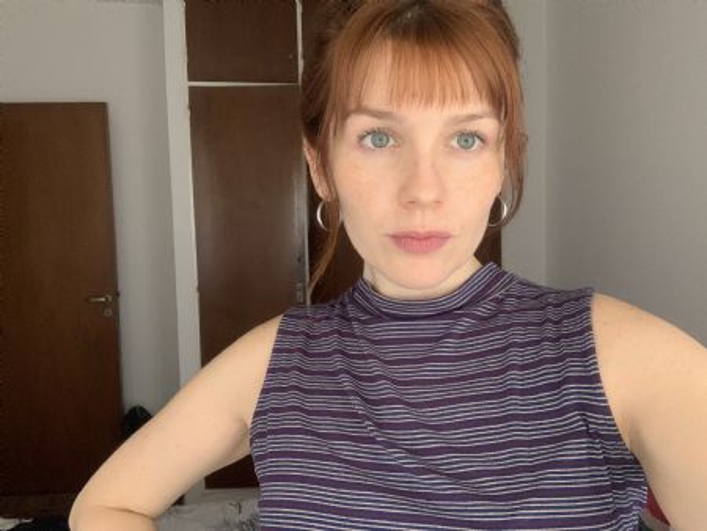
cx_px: 354
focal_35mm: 32
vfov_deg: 44.2
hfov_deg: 56.8
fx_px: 654
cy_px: 266
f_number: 2.2
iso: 125
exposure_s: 1/60
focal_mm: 2.87
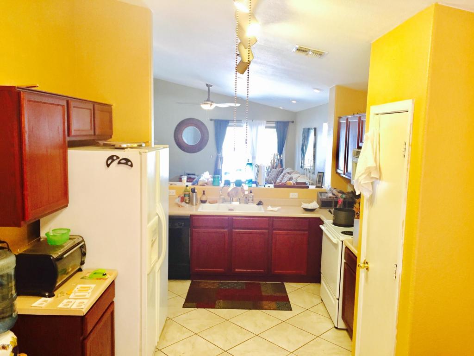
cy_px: 178
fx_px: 397
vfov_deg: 48.2
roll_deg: -1.1
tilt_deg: -7.6
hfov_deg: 61.7
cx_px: 237
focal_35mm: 29
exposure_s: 1/30
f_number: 2.2
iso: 125
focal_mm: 4.15
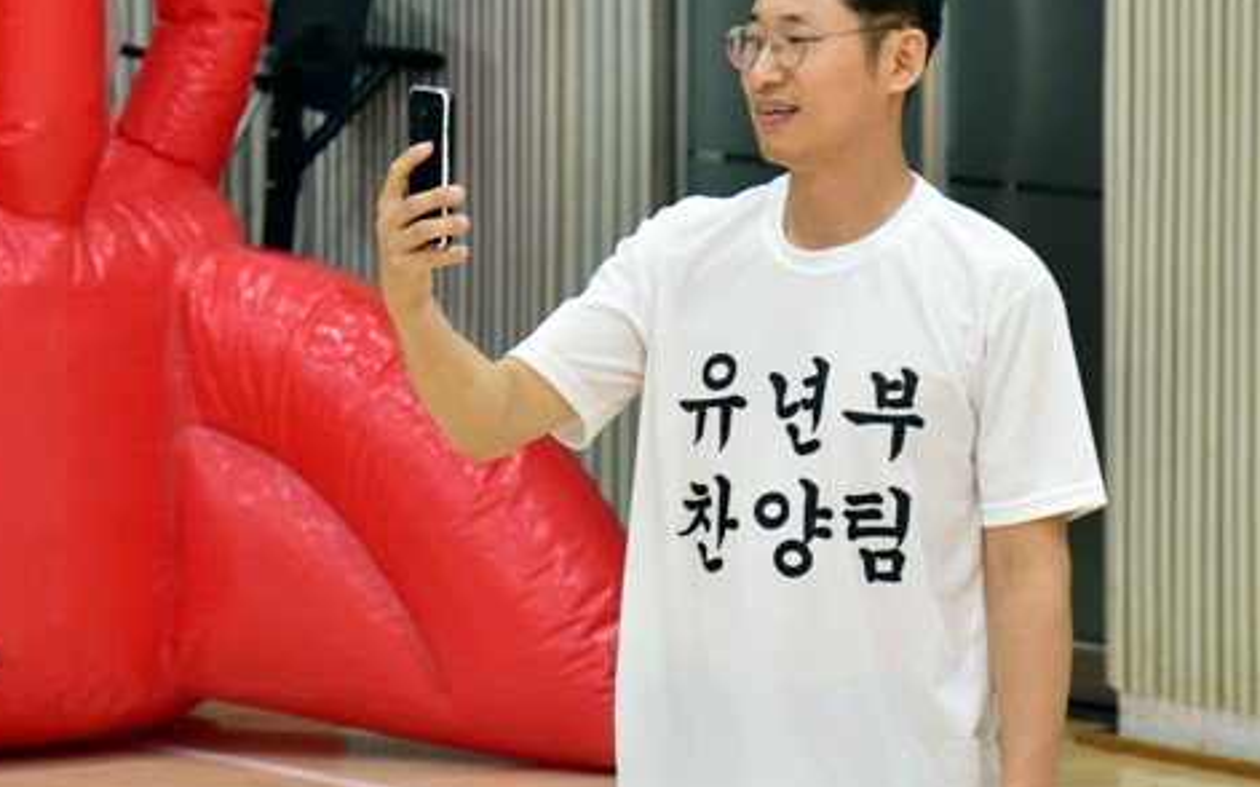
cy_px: 147
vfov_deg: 4.3
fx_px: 10537
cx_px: 650
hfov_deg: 6.8
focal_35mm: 307
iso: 800
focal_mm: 105
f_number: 6
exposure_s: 1/25
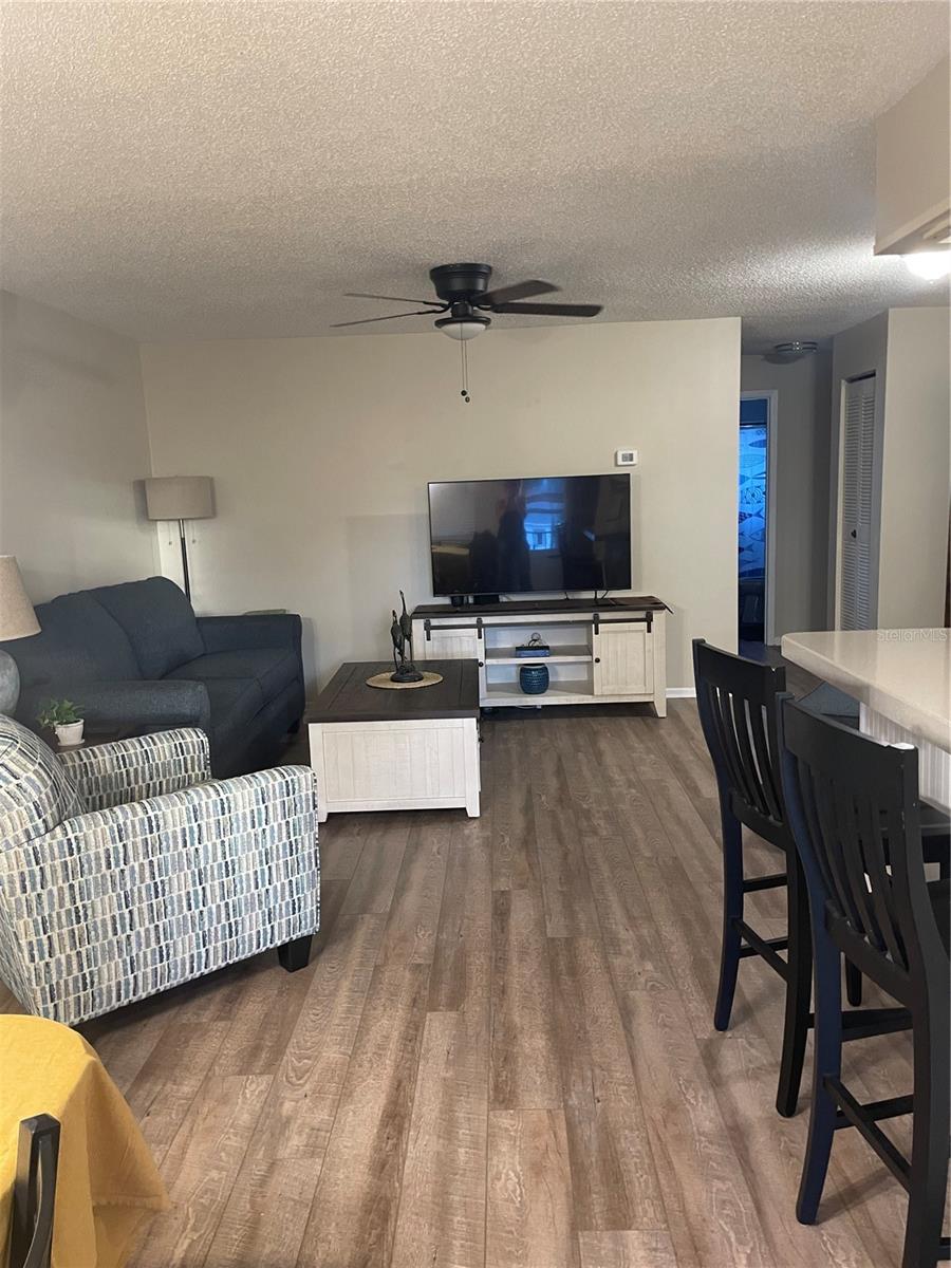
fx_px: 952
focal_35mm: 26
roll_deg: +2.1
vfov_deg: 67.3
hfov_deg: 53.1
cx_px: 476
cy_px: 634
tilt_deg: -10.3
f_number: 1.6
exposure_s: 1/60
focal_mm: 4.2
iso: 250
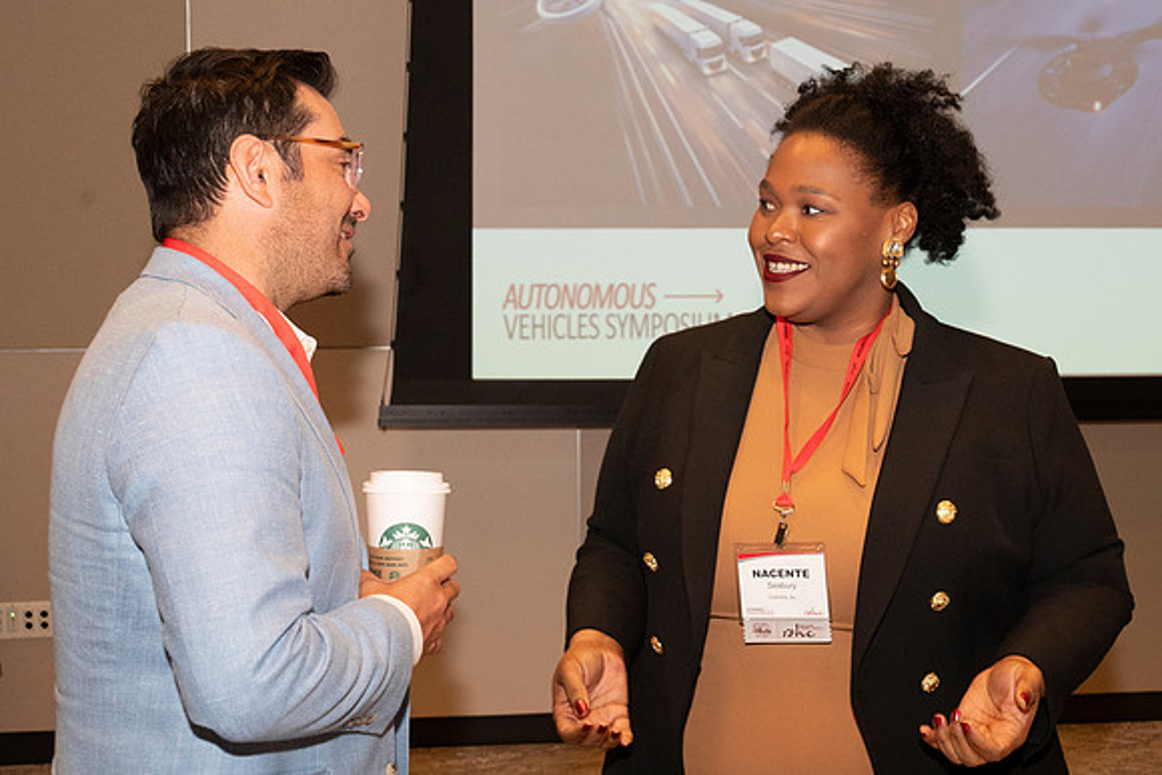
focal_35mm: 55
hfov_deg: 36.1
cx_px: 629
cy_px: 396
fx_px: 1784
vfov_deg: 24.5
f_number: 9
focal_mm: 34
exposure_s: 1/80
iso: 2000
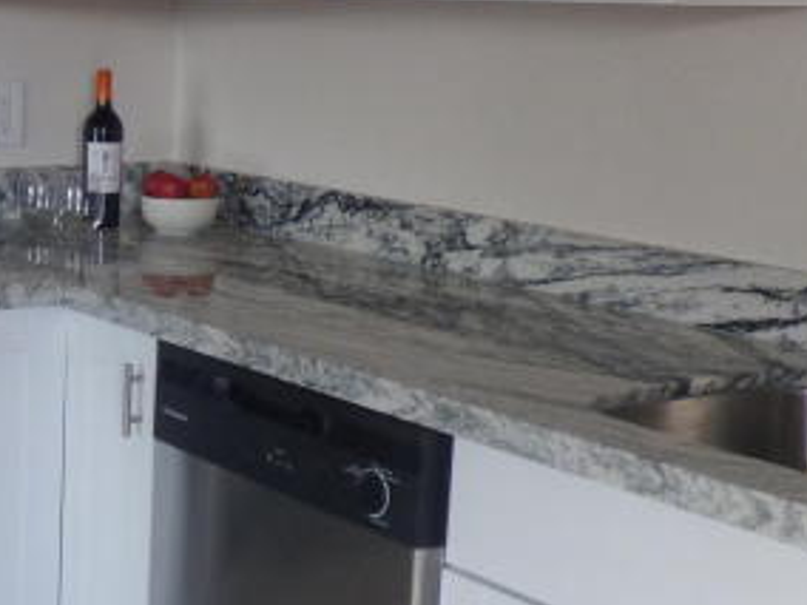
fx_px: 1679
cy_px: 332
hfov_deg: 25.9
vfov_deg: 20.4
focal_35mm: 72
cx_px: 28
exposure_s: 1/60
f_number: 2.8
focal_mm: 3.58
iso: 160
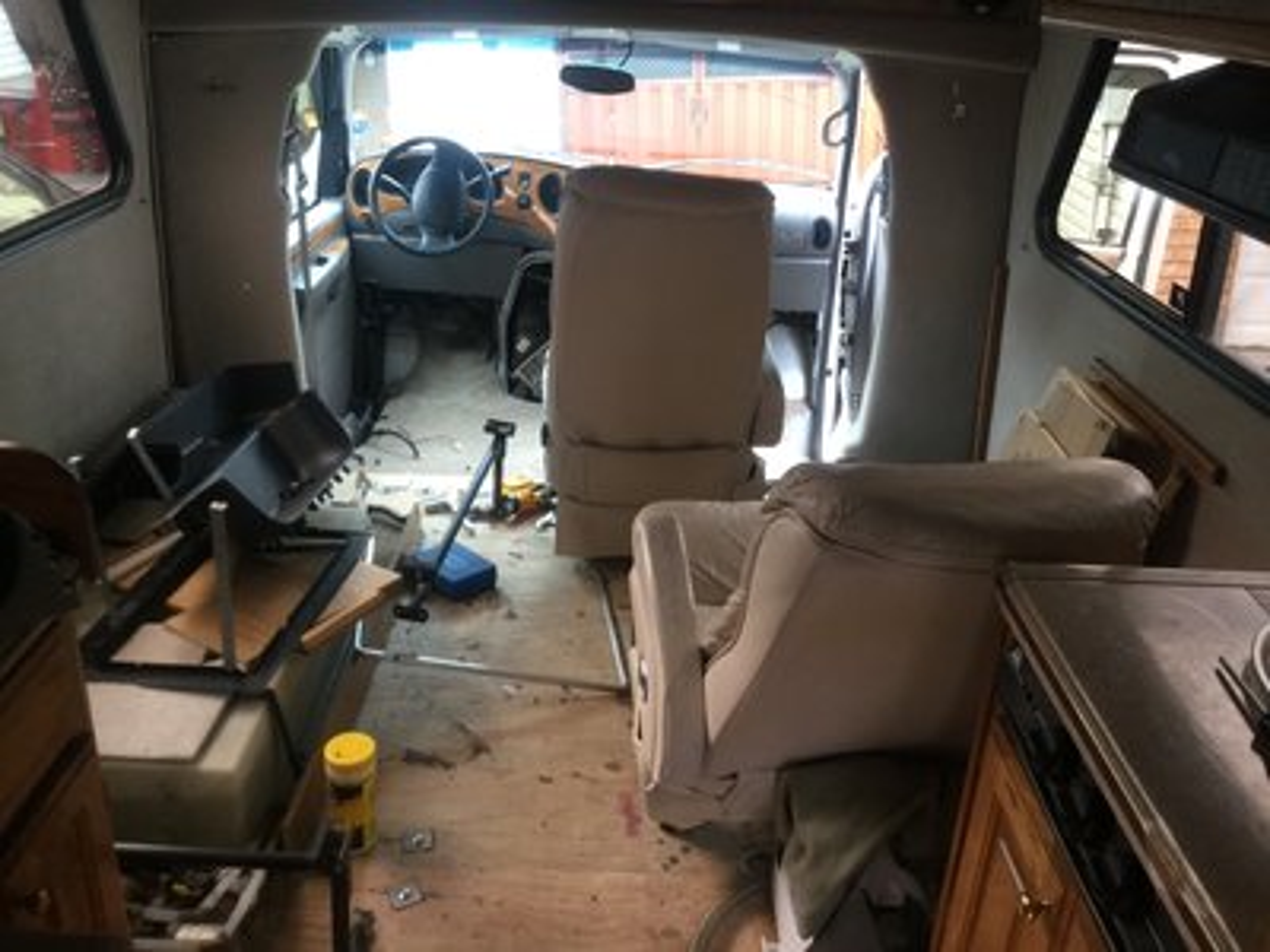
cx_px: 635
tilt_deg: -22.6
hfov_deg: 58.4
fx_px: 1137
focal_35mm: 31
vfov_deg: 45.4
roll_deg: -0.7
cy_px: 476
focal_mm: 3.3
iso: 80
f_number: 2.4
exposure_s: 1/30
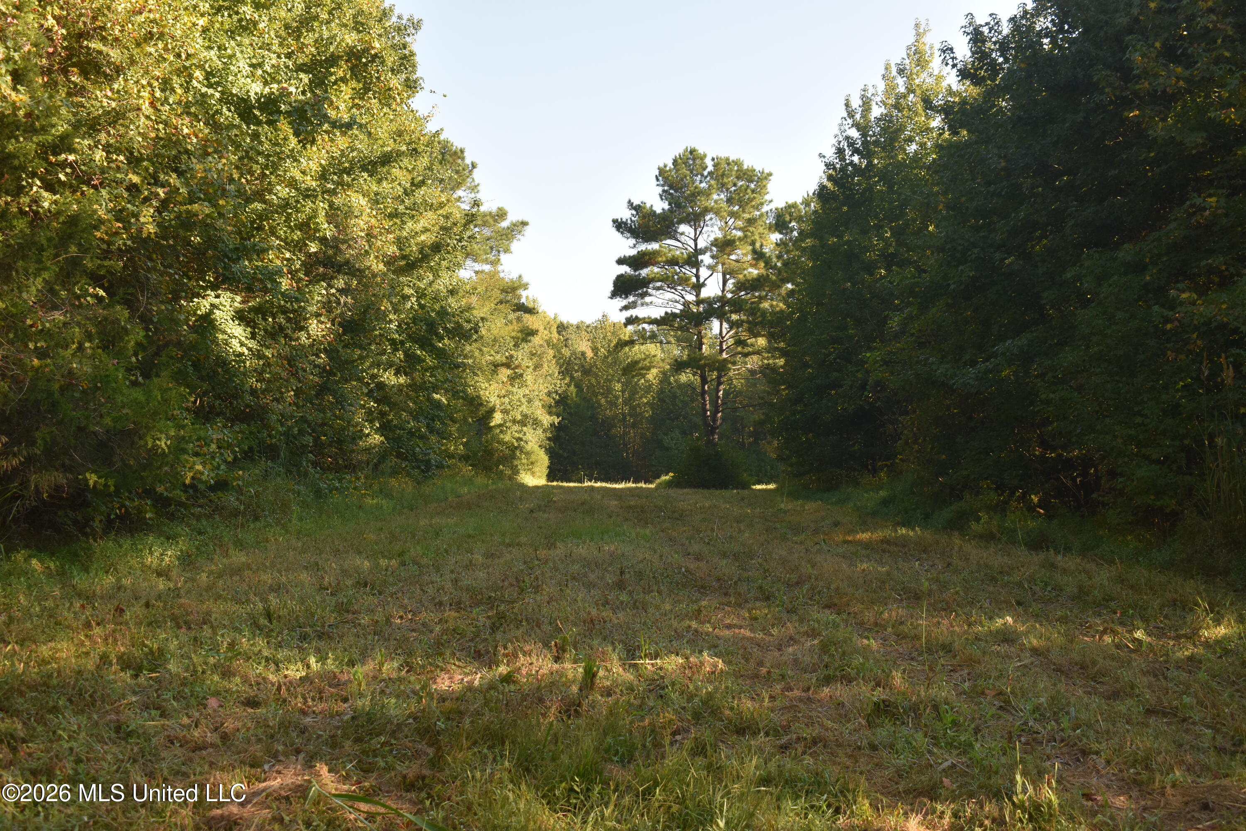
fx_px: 1298
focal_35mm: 38
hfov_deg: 51.3
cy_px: 416
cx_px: 623
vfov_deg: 35.5
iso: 200
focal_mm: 25
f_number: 5.6
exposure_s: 1/250
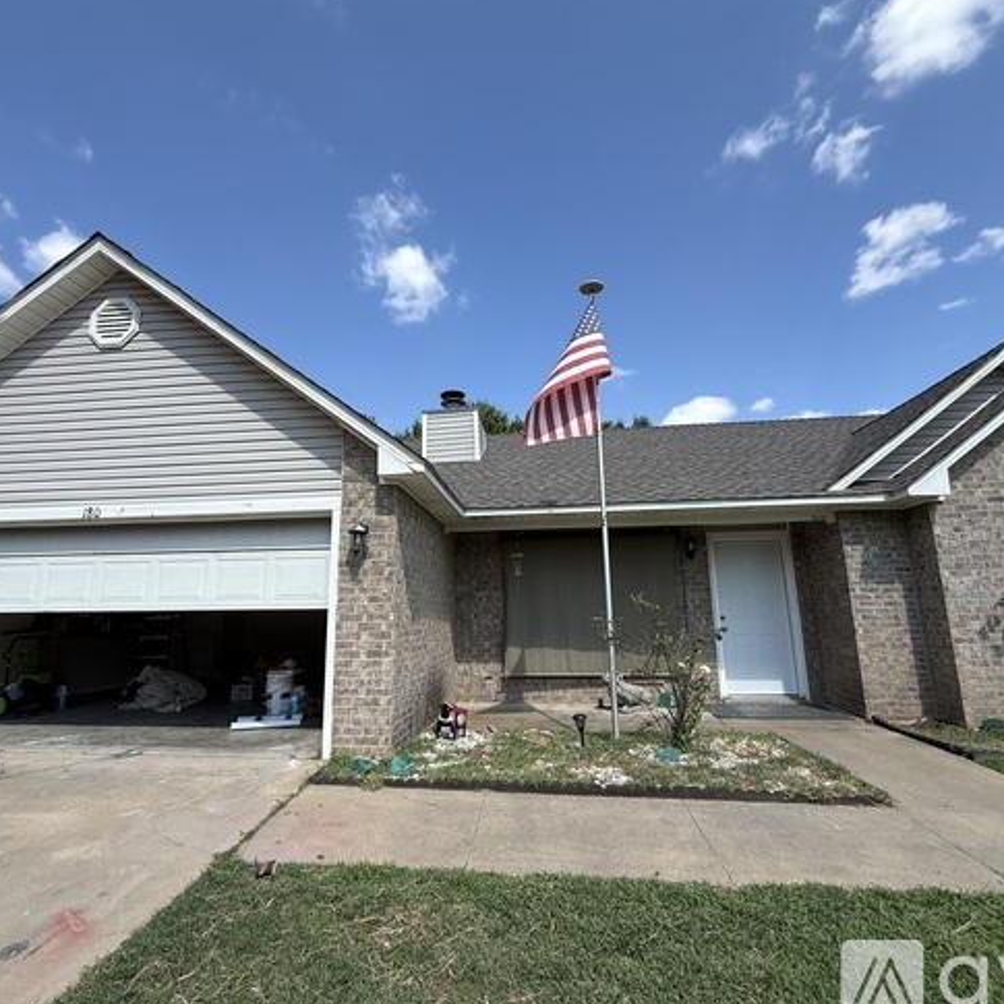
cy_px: 505
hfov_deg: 83.9
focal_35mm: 17
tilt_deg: +11.7
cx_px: 485
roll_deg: +1.0
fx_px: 558
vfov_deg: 84.0
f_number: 2.2
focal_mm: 2.22
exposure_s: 1/1399
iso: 50
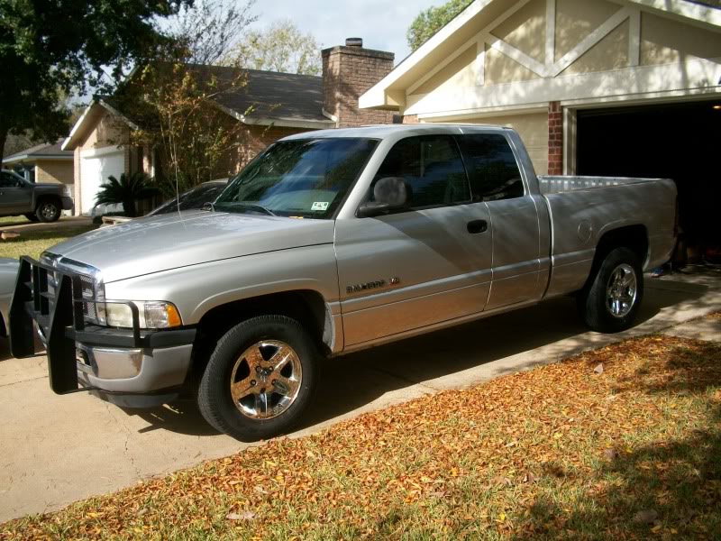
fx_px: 729
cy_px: 270
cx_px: 360
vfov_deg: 40.7
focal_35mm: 35
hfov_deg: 52.6
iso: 80
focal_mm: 6.3
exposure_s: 1/250
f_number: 5.6
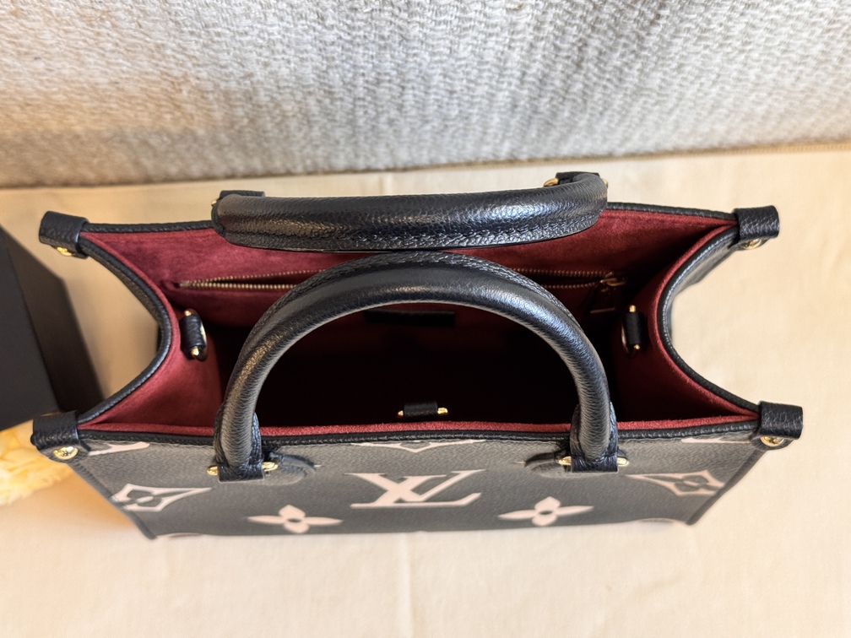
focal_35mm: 48
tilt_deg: -76.3
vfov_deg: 30.3
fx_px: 1180
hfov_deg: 39.7
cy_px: 319
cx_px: 426
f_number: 1.78
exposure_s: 1/50
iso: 160
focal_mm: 6.76
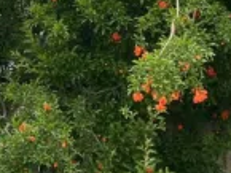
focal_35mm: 115
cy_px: -56
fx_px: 768
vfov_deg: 12.5
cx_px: -38
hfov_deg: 16.5
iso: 32
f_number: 1.8
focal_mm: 4.25
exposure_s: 1/3205
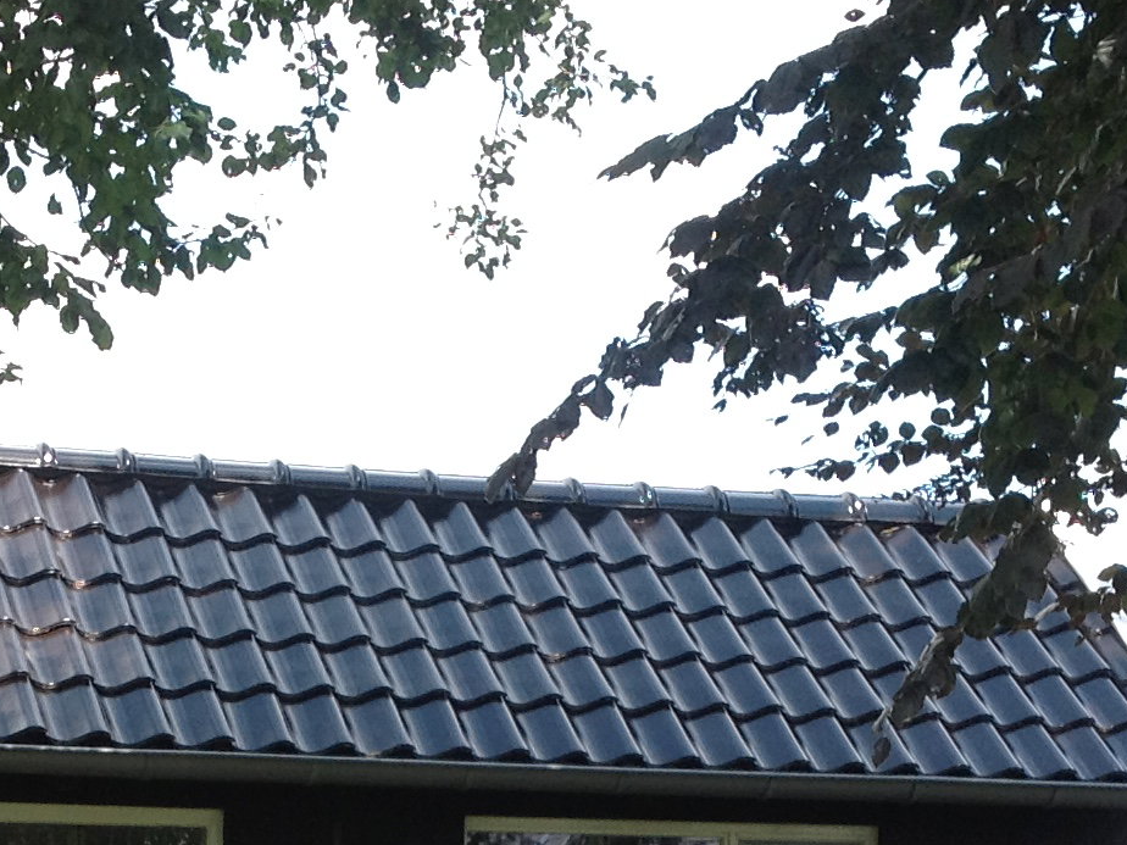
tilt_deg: -1.9
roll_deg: +0.4
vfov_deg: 14.5
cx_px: 351
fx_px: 3191
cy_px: 1080
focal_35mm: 98
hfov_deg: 19.9
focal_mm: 4.28
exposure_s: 1/408
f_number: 2.4
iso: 50
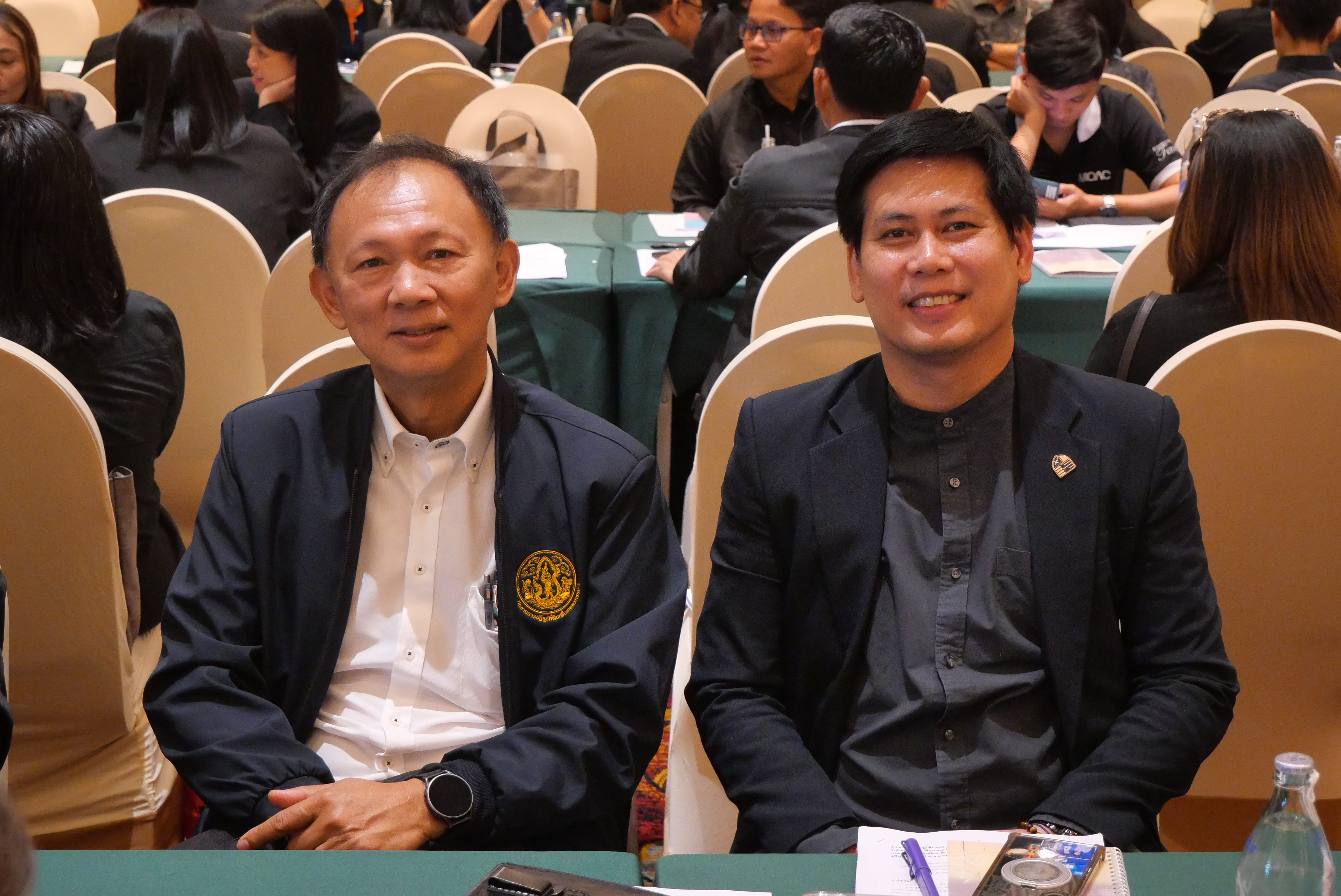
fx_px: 2311
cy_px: 448
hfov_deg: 32.4
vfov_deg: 21.9
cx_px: 670
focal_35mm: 62
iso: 3200
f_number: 4.9
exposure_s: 1/60
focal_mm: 30
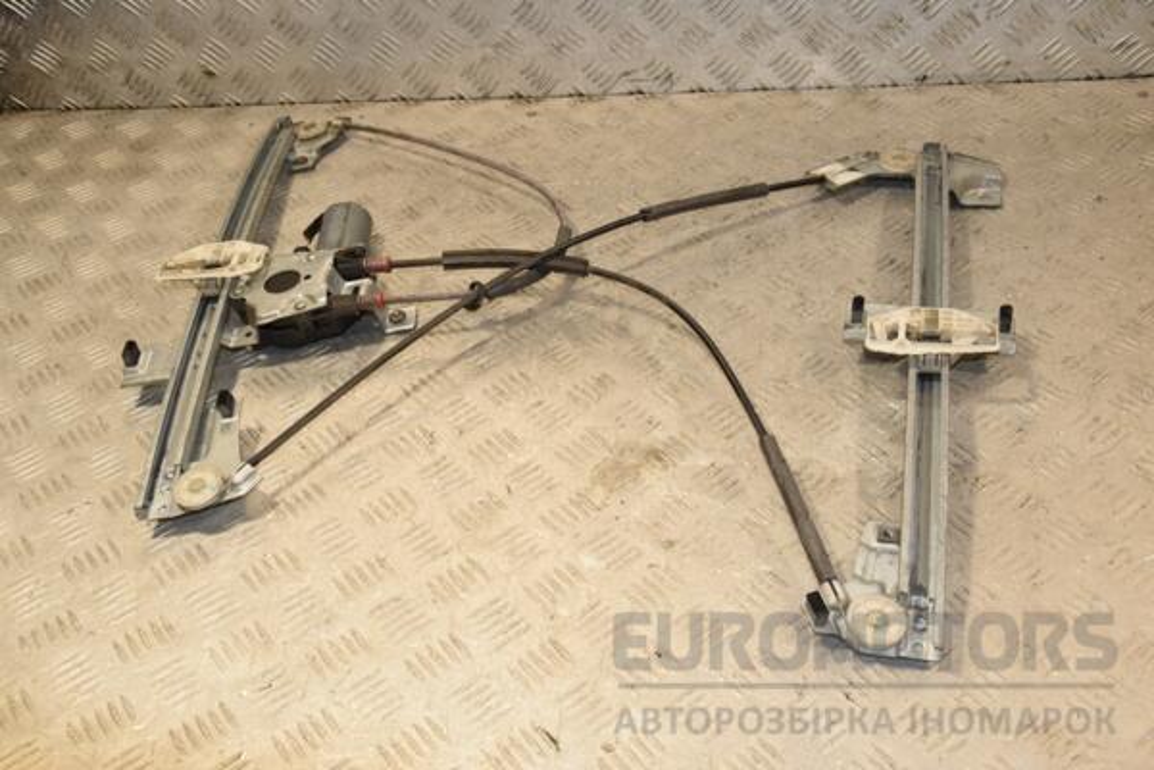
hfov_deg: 49.6
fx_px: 1250
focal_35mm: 39
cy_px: 385
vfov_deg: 34.2
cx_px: 577
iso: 800
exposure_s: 1/200
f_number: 8
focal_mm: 26
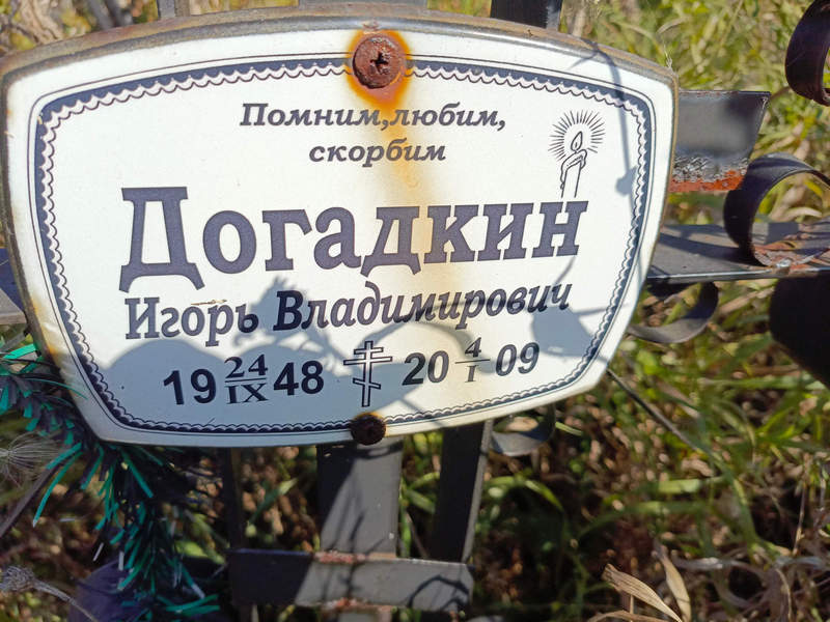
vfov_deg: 54.9
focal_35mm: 25
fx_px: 599
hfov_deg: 69.4
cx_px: 415
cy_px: 311
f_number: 1.69
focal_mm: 4.76
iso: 120
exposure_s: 1/1517
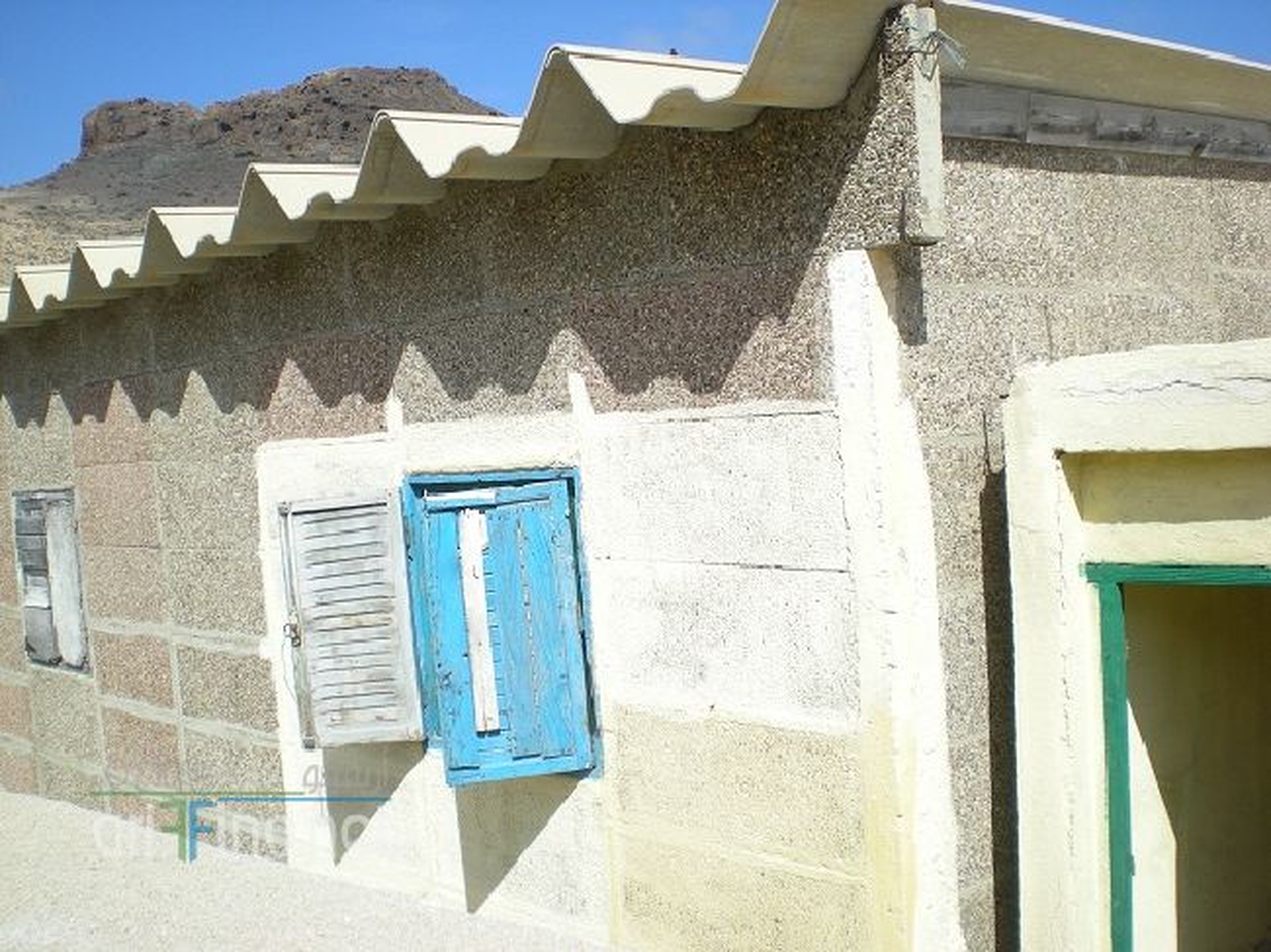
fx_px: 1395
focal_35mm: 38
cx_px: 636
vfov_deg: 37.7
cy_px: 476
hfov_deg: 49.0
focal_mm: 6.3
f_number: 4.6
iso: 50
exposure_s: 1/390
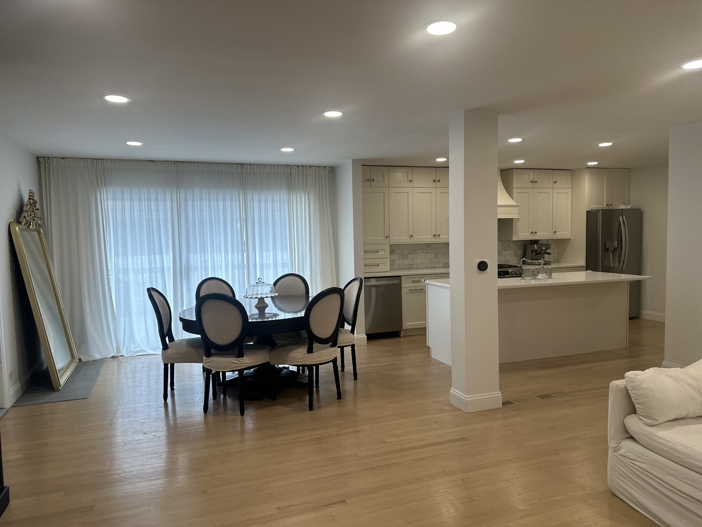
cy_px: 264
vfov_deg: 56.8
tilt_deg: -3.4
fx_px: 487
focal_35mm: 24
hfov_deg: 71.6
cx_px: 351
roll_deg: +0.9
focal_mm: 6.86
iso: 160
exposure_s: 1/120
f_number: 1.78
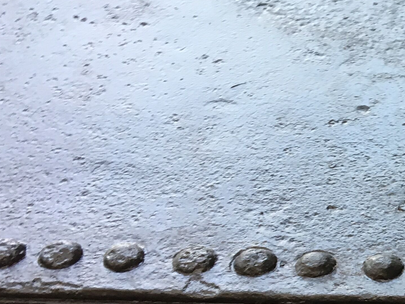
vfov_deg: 17.5
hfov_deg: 21.6
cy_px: 353
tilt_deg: -50.0
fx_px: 948
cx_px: 539
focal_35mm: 81
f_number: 2.2
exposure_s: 1/33
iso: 80
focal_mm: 4.15
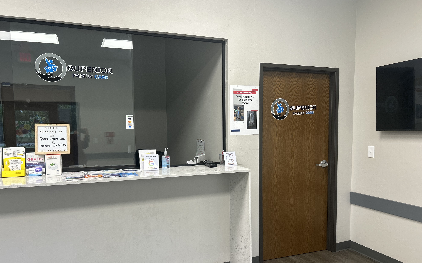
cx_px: 210
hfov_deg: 66.5
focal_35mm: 28
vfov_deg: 44.4
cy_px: 152
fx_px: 322
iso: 80
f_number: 1.5
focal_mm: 5.7
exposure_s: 1/120
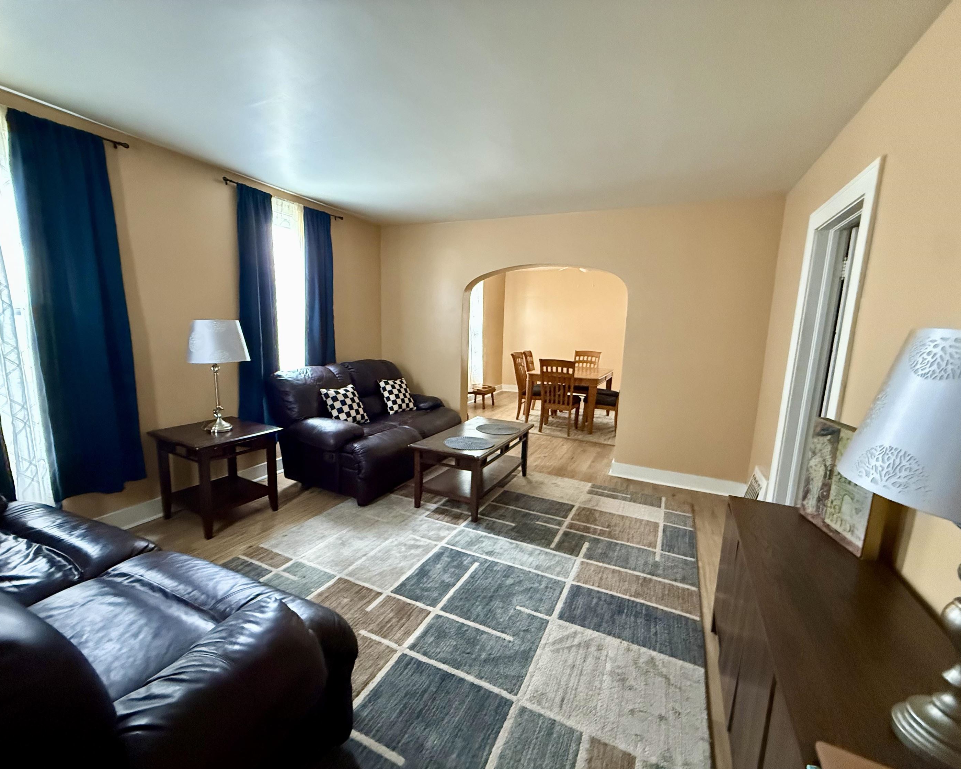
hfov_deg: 96.8
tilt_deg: -9.3
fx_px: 427
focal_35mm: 15
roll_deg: -0.7
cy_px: 394
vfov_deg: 84.0
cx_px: 465
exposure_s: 1/60
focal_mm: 2.22
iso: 1000
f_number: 2.2
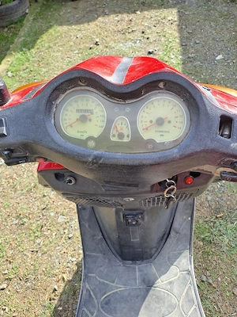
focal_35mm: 25
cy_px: 158
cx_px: 118
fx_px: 228
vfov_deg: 69.4
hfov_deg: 54.9
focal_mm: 4.65
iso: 32
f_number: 1.8
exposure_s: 1/476
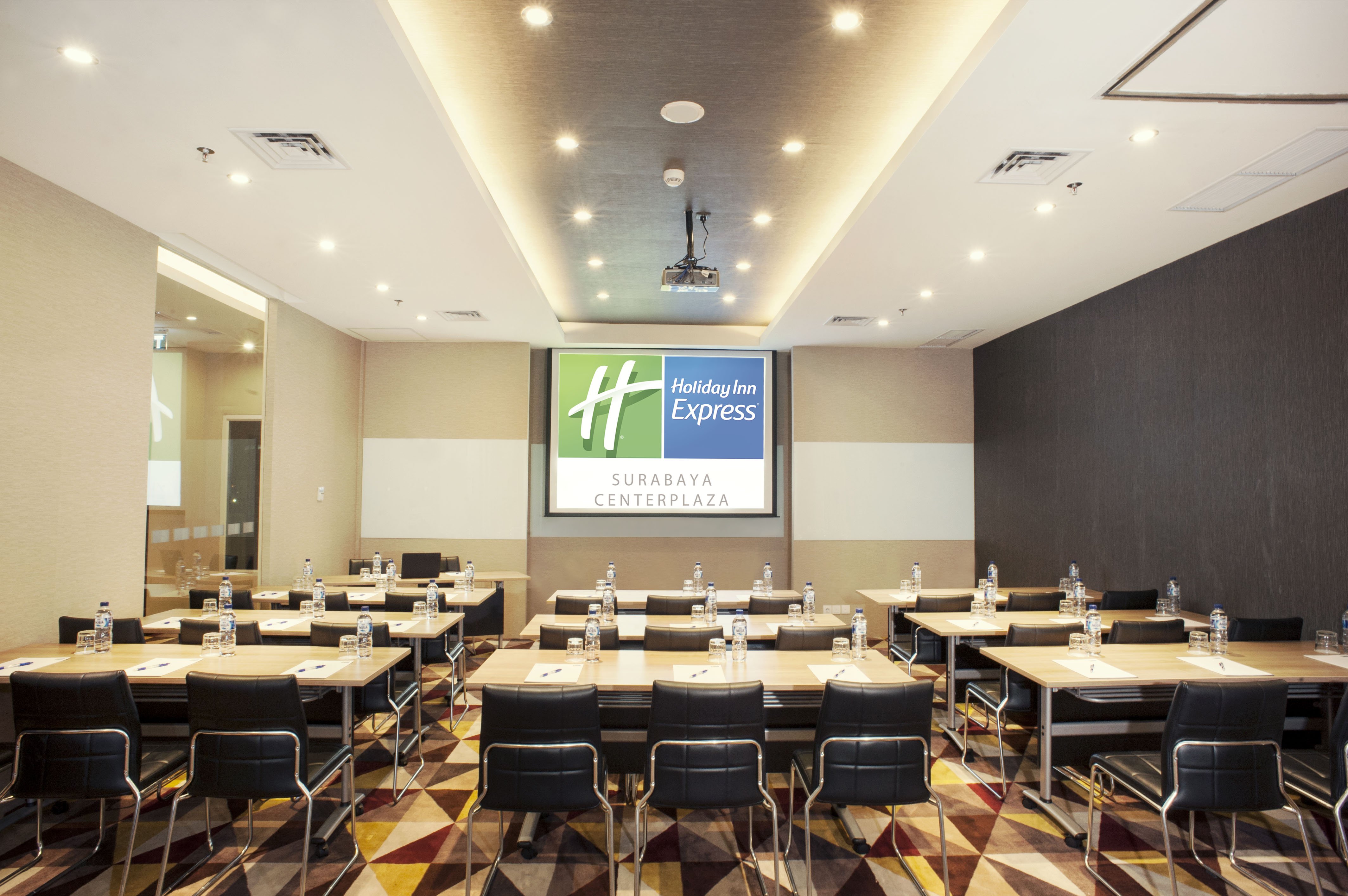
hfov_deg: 84.0
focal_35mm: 20
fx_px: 748
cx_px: 674
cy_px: 448
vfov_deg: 61.9
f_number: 22
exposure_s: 1.6
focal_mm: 20
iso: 400
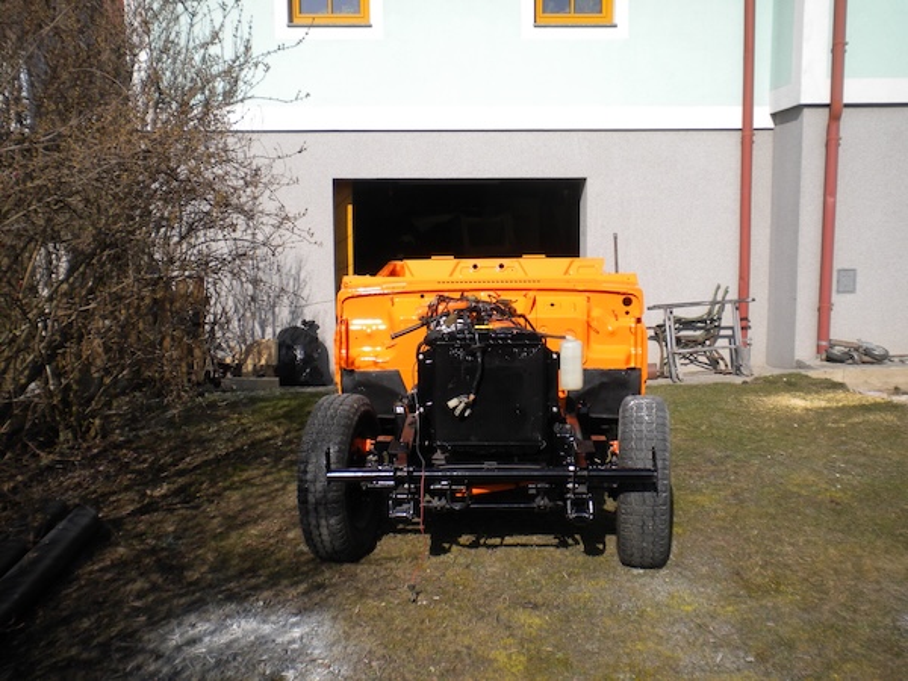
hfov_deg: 52.6
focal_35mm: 35
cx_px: 454
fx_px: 918
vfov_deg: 40.7
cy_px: 340
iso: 80
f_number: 4.6
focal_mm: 6.3
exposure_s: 1/825
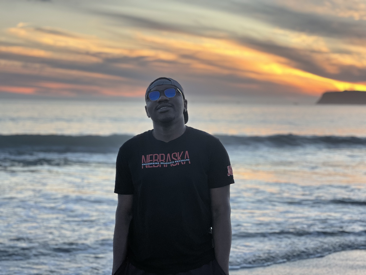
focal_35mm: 77
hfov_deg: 25.3
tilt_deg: -3.6
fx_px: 814
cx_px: 183
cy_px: 138
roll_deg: -1.7
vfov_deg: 19.1
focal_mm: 9
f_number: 2.8
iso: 125
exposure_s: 1/121
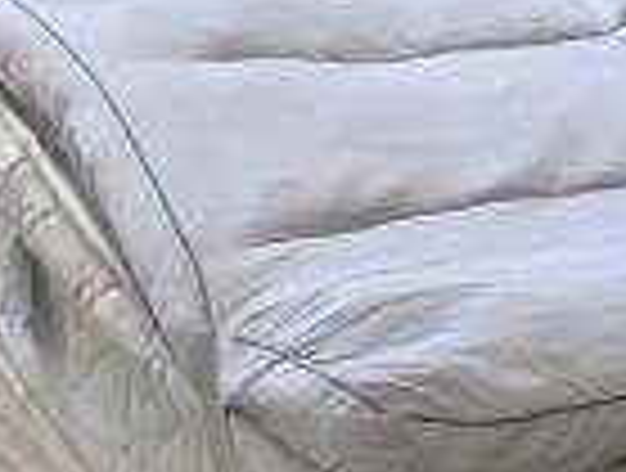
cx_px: 1036
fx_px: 3463
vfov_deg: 7.3
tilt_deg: -9.0
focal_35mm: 191
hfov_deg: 9.9
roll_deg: -1.5
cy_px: -634
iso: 64
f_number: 1.8
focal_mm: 4.25
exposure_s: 1/121
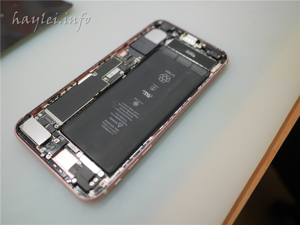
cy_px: 112
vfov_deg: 46.8
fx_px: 260
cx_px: 150
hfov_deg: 60.0
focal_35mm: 30
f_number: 2
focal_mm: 15
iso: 200
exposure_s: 1/125
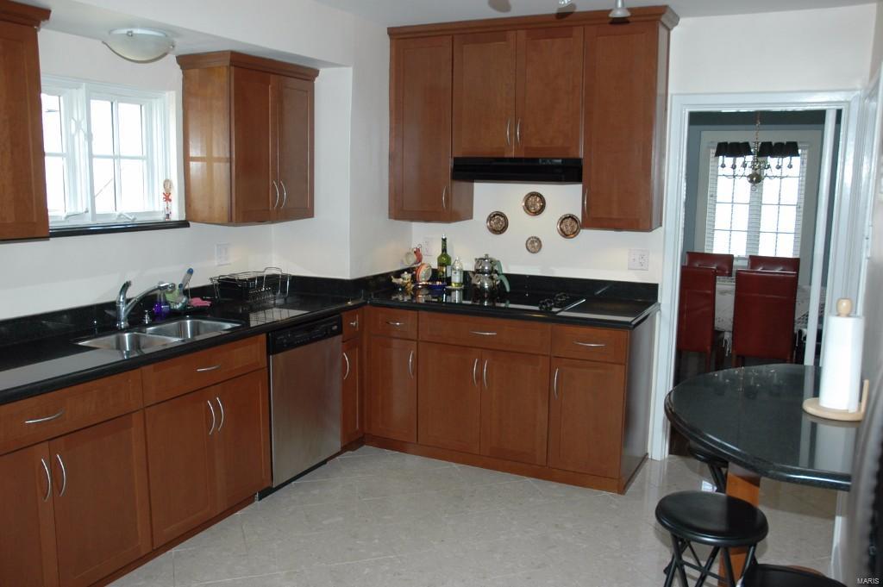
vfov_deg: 47.9
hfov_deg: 67.4
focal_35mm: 27
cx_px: 442
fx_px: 662
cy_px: 294
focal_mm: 18
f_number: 5
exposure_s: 1/60
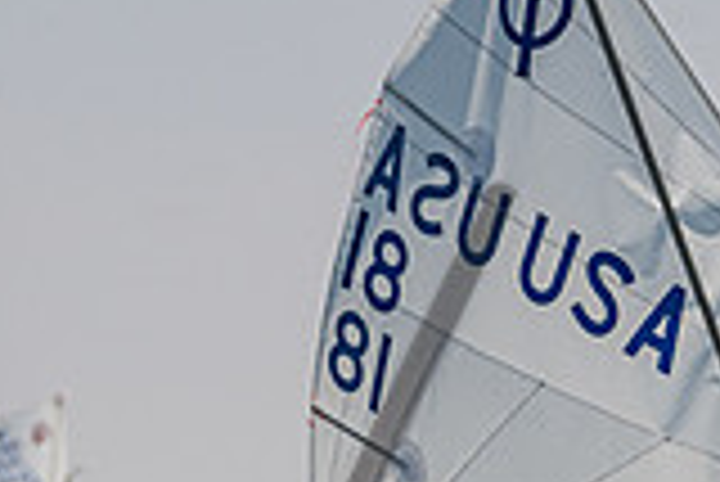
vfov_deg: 1.4
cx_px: 612
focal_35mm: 971
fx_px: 19437
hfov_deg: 2.1
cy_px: 693
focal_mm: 250
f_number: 8
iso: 250
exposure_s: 1/1600
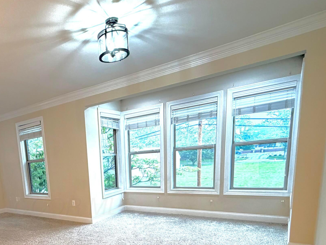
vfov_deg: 49.1
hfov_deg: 62.7
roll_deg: +4.9
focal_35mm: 26
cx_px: 74
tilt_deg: -11.0
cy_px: 206
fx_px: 245
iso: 160
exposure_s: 1/120
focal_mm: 2.22
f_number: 2.2
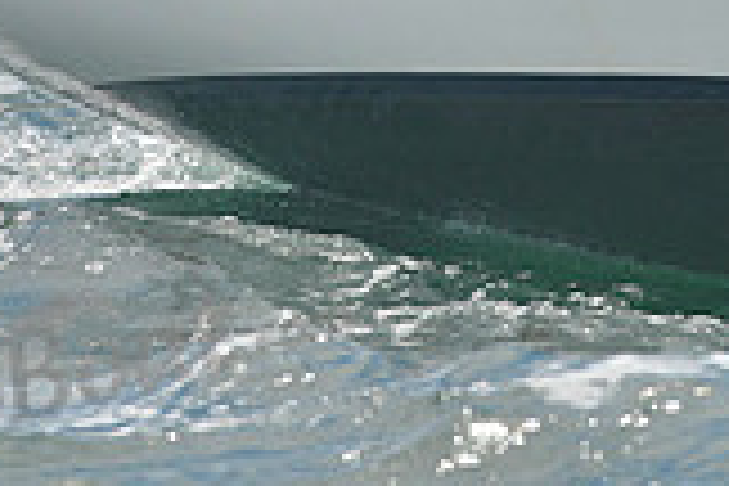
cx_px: 590
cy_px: -371
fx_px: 14538
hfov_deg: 2.9
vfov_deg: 1.9
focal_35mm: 718
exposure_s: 1/1000
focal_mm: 200
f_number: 7.1
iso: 280
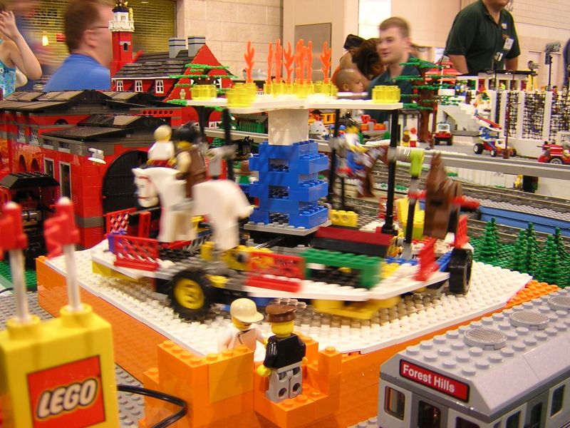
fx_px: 593
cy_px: 214
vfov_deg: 39.7
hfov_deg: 51.4
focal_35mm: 36
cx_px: 285
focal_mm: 4.7
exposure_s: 1/5.2
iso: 100
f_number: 2.6
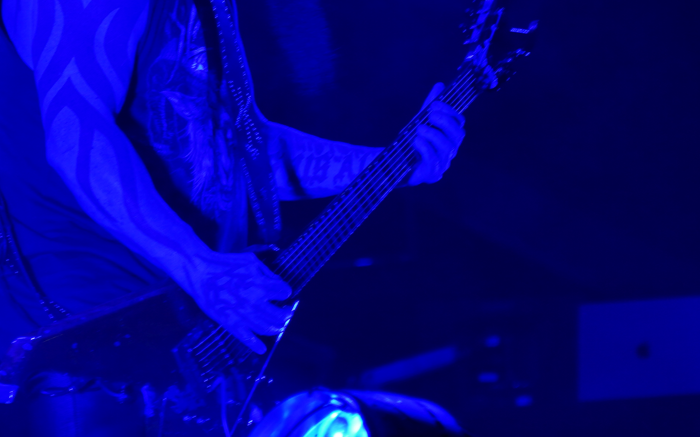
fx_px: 6447
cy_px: 80
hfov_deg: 6.2
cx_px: 232
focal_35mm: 338
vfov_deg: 3.9
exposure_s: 1/125
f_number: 4
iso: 125
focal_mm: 105
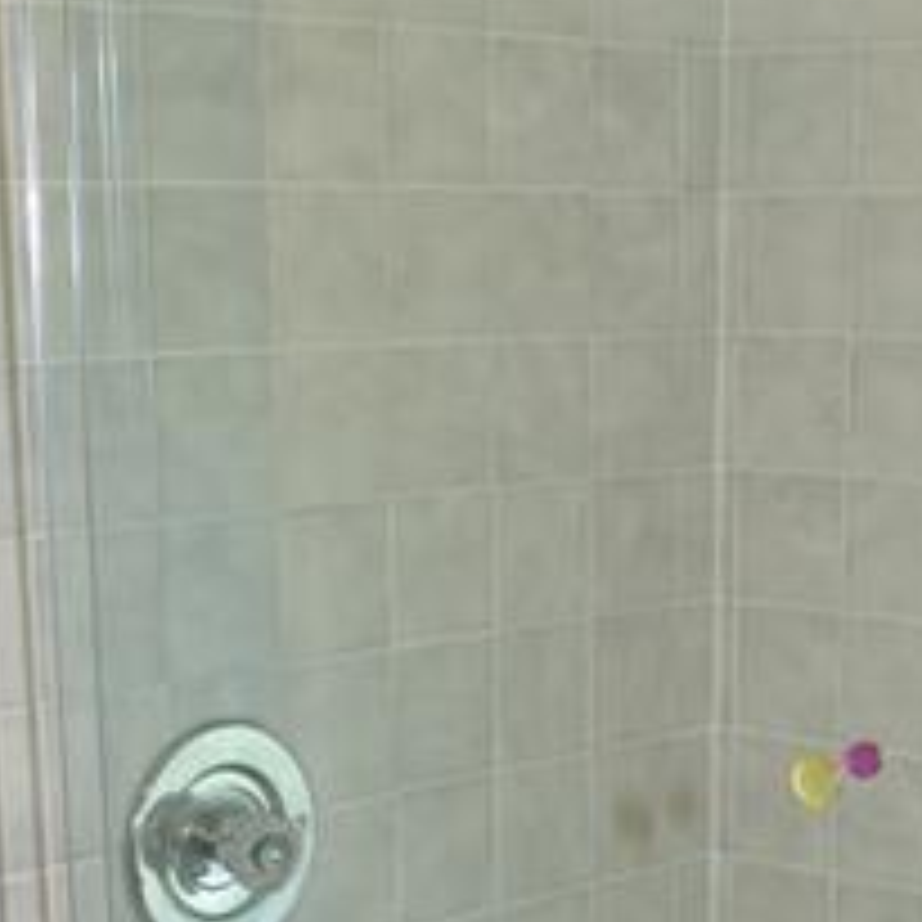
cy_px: 1079
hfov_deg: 20.1
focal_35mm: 86
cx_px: 594
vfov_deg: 19.1
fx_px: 2592
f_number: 3.5
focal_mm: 10
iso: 250
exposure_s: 1/60
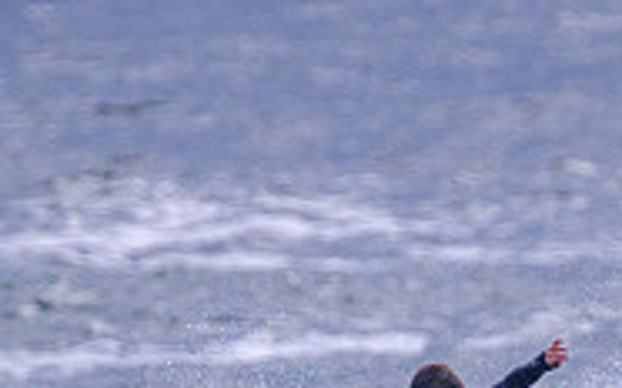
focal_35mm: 2543
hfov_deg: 0.8
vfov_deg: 0.5
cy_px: 634
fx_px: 43082
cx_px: 485
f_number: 11
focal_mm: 800
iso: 1800
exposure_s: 1/1600
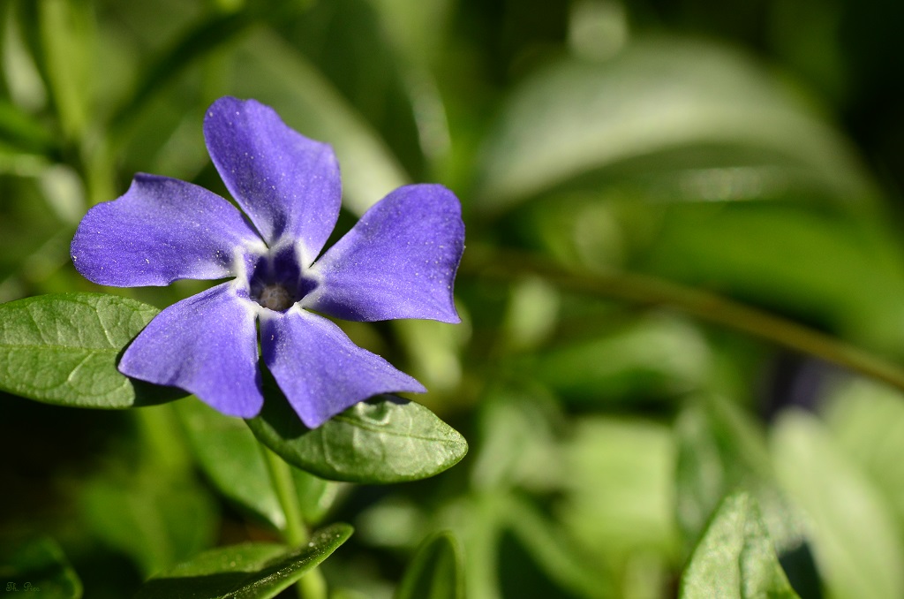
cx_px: 452
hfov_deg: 13.1
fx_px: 3946
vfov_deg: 8.7
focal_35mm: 158
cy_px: 300
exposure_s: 1/640
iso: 900
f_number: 8
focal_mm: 105
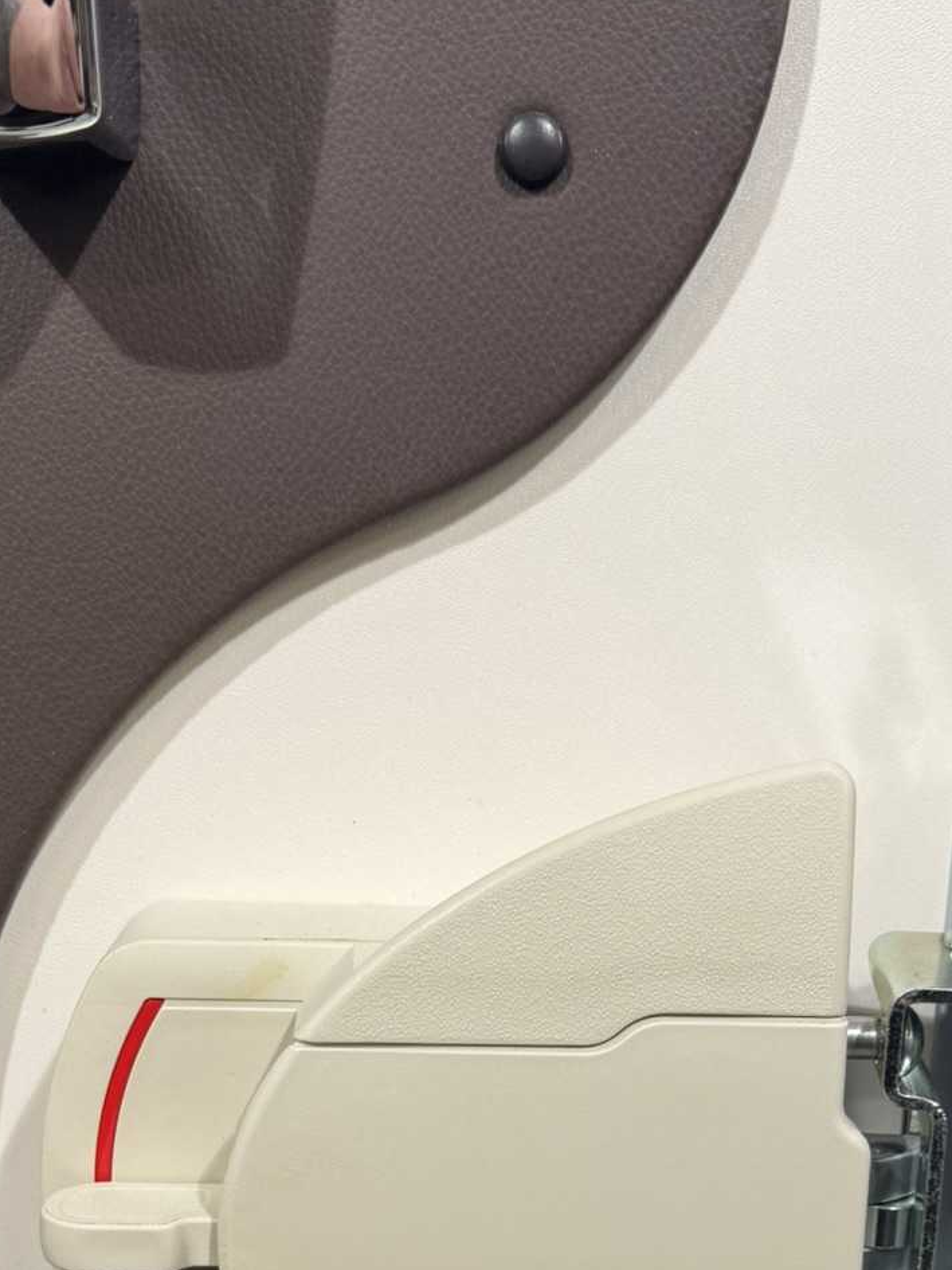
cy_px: 1083
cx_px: 504
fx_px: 1906
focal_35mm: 52
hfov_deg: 28.0
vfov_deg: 35.2
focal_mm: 6.76
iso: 64
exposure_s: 1/121
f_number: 1.78
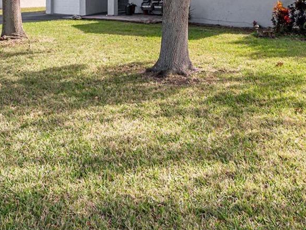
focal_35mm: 45
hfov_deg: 41.9
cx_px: 183
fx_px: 398
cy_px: 0
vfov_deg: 30.0
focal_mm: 17
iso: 200
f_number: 8
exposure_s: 1/250
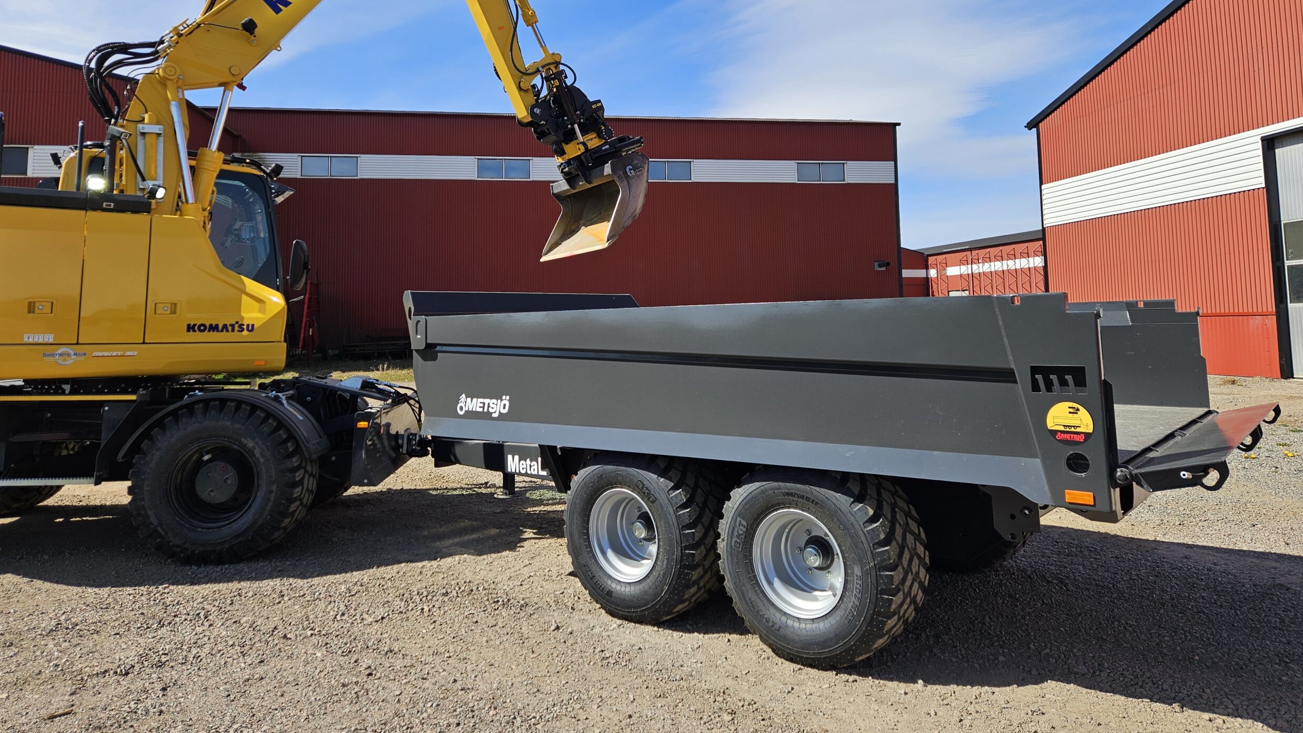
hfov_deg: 71.9
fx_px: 898
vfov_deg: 43.9
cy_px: 256
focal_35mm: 26
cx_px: 650
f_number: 1.8
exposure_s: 1/1593
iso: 25
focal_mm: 5.4
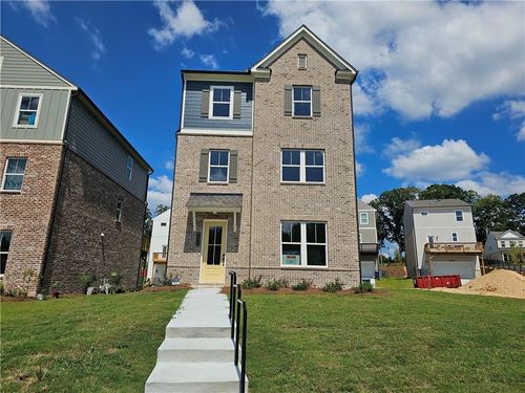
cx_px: 262
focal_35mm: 23
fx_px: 349
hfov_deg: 73.9
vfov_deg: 58.9
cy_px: 196
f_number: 1.7
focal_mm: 6.3
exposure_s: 1/1799
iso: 10
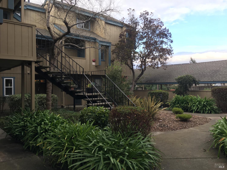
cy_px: 85
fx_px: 190
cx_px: 114
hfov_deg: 61.7
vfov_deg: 48.2
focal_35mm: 29
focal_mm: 4.15
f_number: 2.2
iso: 25
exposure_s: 1/120
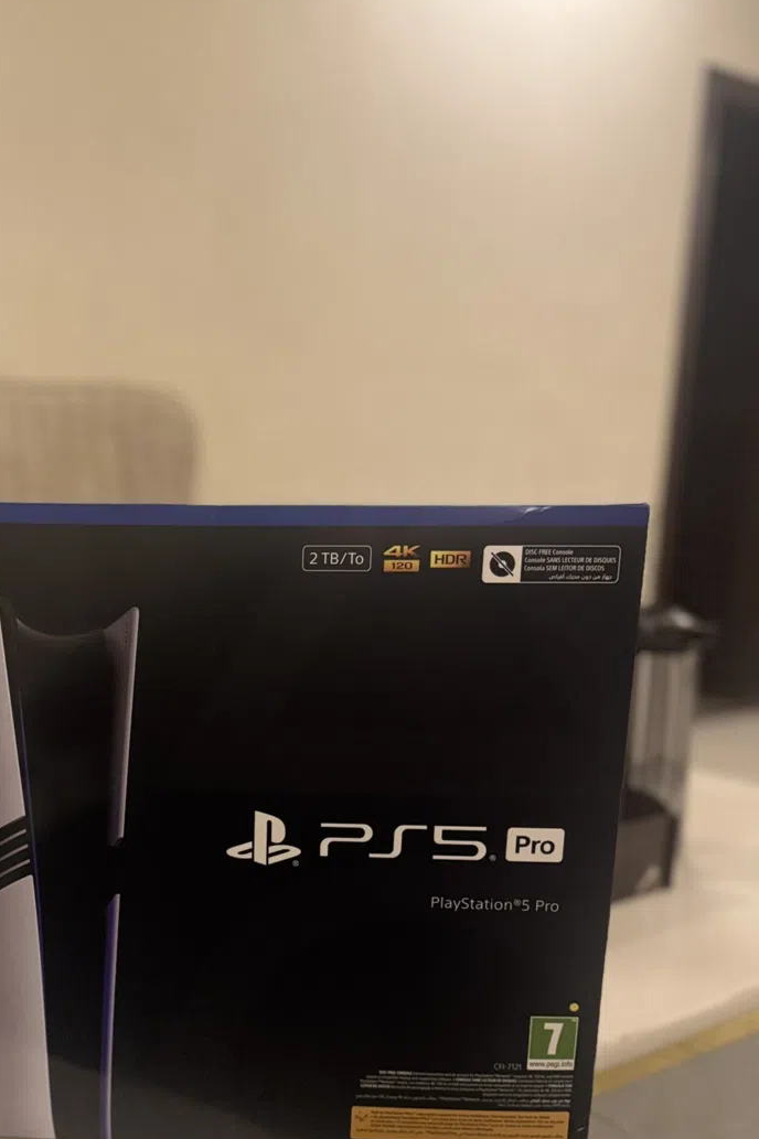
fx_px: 1044
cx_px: 195
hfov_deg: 39.0
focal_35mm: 33
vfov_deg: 56.3
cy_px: 738
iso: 1000
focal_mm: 6.76
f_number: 1.78
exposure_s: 1/37
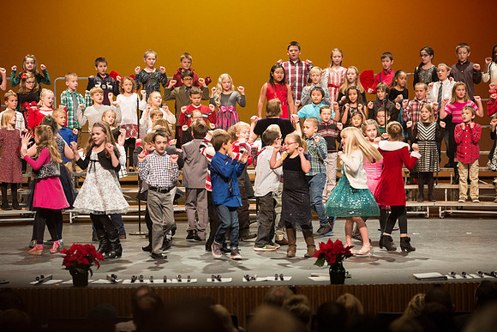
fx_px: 1795
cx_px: 248
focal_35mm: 130
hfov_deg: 15.8
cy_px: 166
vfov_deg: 10.6
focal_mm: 130
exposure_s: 1/200
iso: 2500
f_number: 2.8
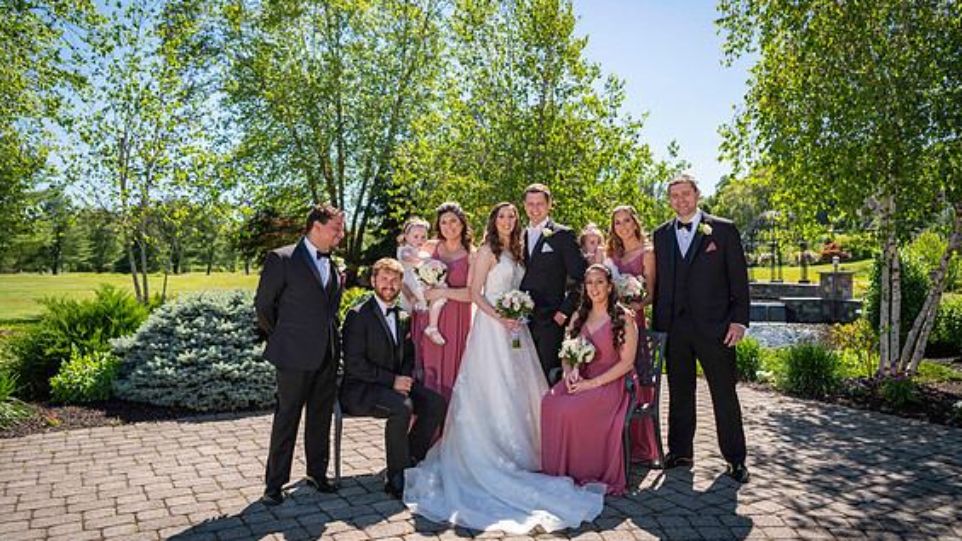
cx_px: 489
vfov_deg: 40.2
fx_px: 740
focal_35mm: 29
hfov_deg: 66.1
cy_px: 265
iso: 100
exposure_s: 1/1600
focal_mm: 27
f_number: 3.2
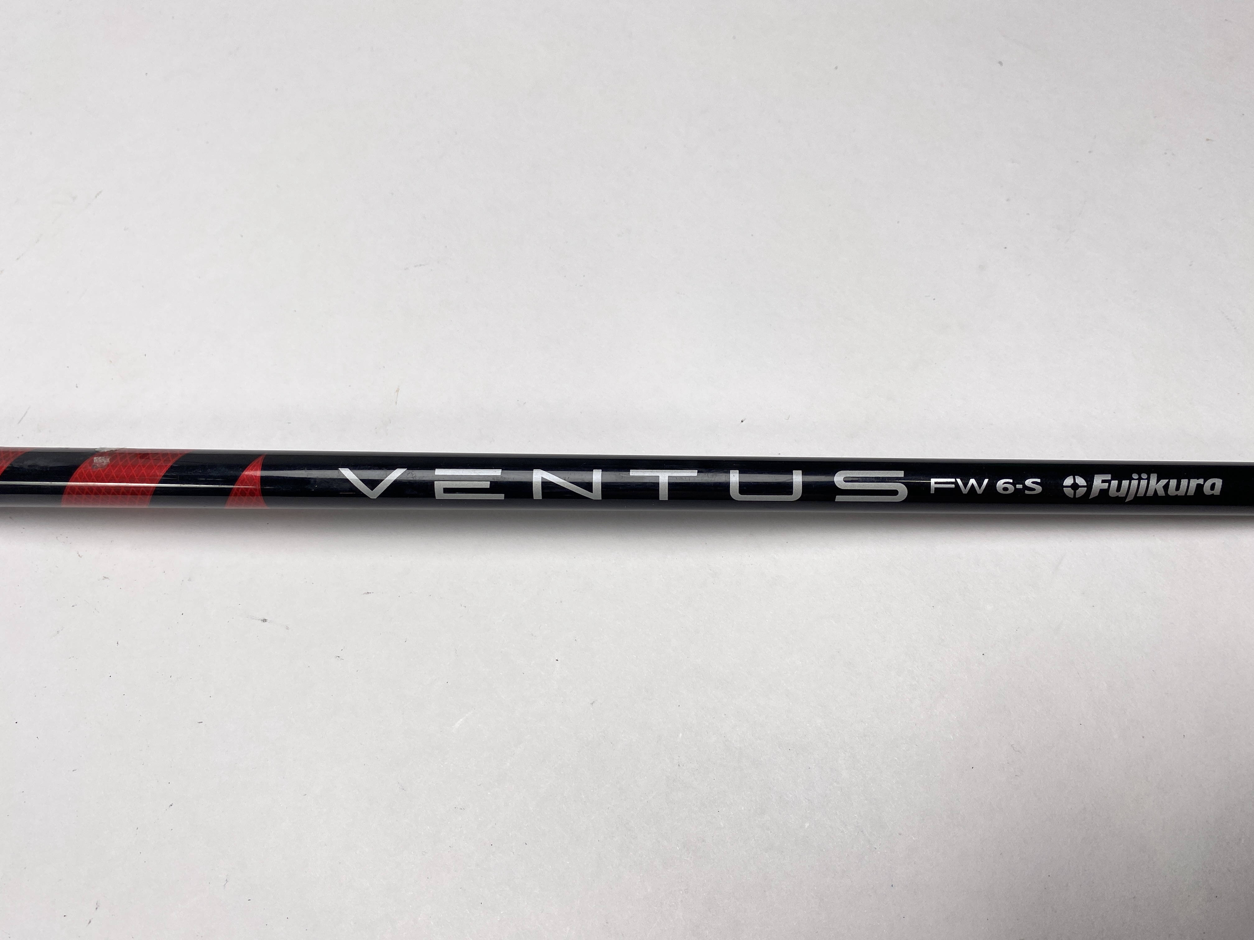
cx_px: 627
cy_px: 470
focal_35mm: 26
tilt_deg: -65.6
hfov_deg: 67.3
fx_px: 942
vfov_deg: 53.1
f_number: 1.8
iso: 32
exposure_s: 1/267
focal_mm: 4.25
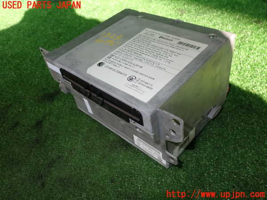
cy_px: 100
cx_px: 134
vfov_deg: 46.8
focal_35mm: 30
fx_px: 231
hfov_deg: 60.0
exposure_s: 1/30
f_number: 6.3
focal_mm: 5.4
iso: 100
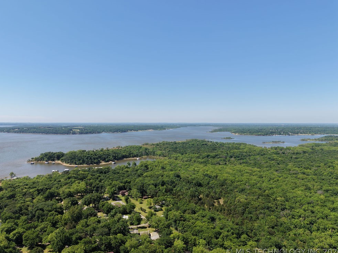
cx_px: 168
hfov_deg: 69.4
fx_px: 244
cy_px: 126
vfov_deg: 54.9
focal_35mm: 25
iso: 230
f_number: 1.8
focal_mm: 8.67
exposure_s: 1/5000
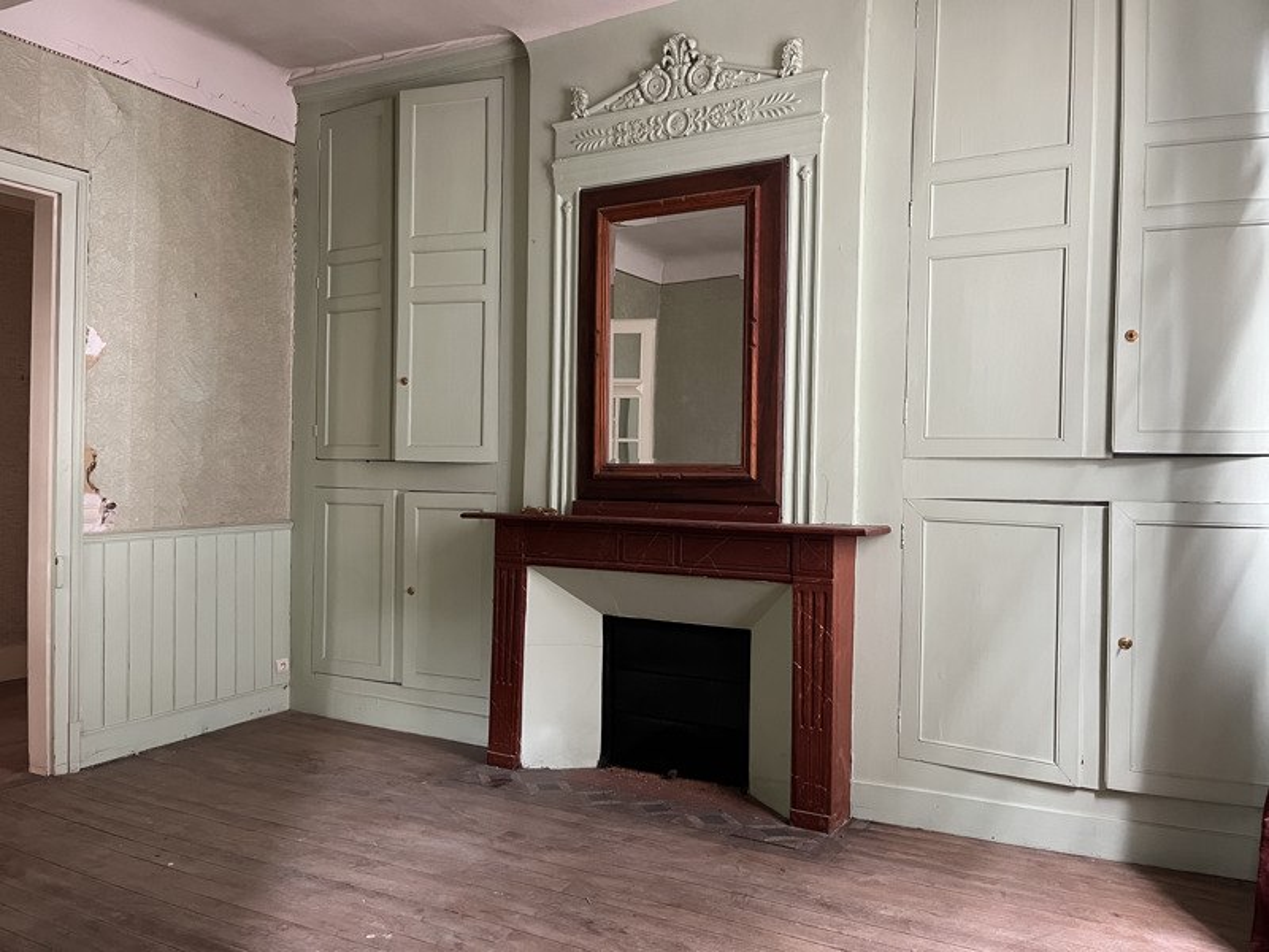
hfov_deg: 67.3
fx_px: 953
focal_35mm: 26
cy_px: 476
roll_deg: -0.5
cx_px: 634
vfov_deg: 53.1
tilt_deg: -0.7
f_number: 1.6
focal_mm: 5.1
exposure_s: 1/60
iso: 400
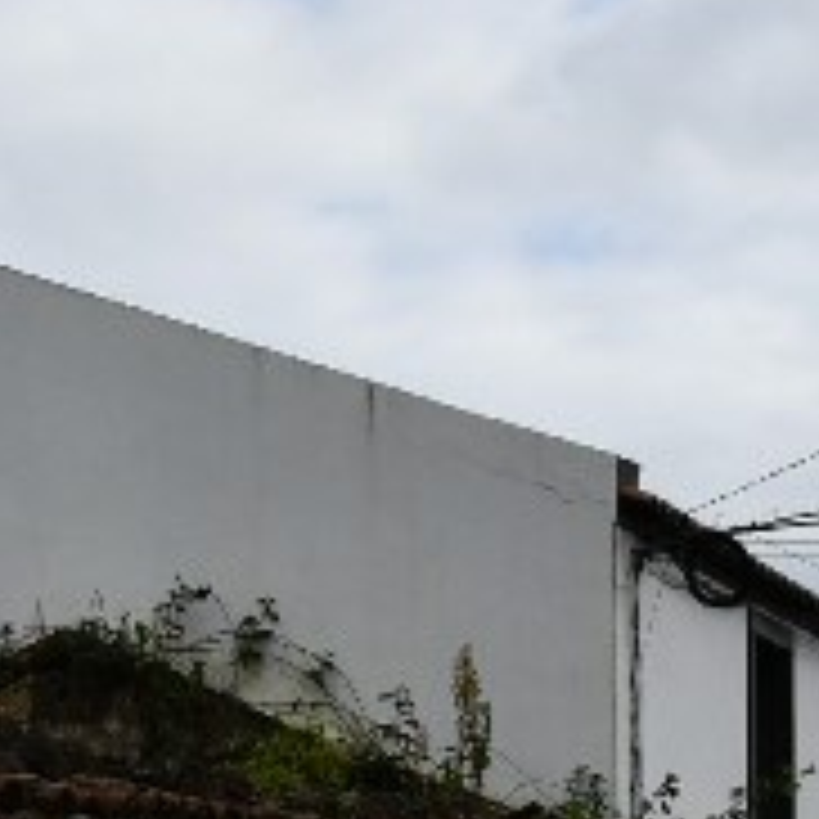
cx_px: 207
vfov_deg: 11.6
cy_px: 936
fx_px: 3962
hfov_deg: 11.8
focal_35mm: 148
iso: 100
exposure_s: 1/320
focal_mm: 21
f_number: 9
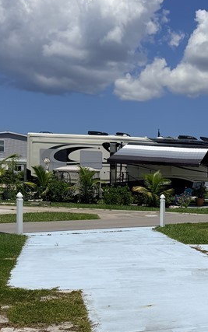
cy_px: 243
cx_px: 309
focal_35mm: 61
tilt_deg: -3.8
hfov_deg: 18.8
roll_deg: -1.3
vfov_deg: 32.9
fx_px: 553
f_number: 1.78
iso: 100
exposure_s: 1/22727
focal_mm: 6.76
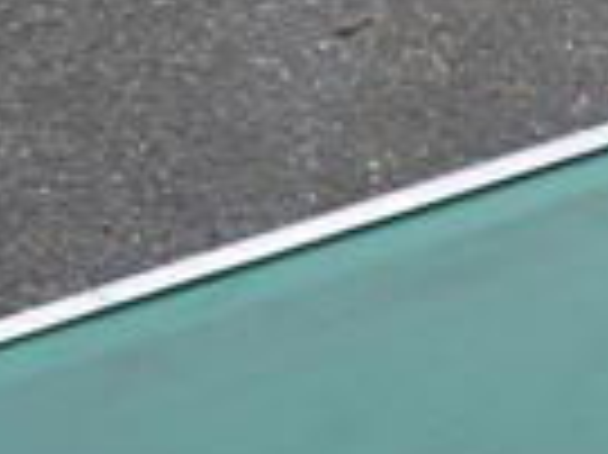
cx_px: 680
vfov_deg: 9.3
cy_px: 805
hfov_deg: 12.8
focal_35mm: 152
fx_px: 2667
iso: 400
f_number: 3.8
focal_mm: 16
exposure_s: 1/50
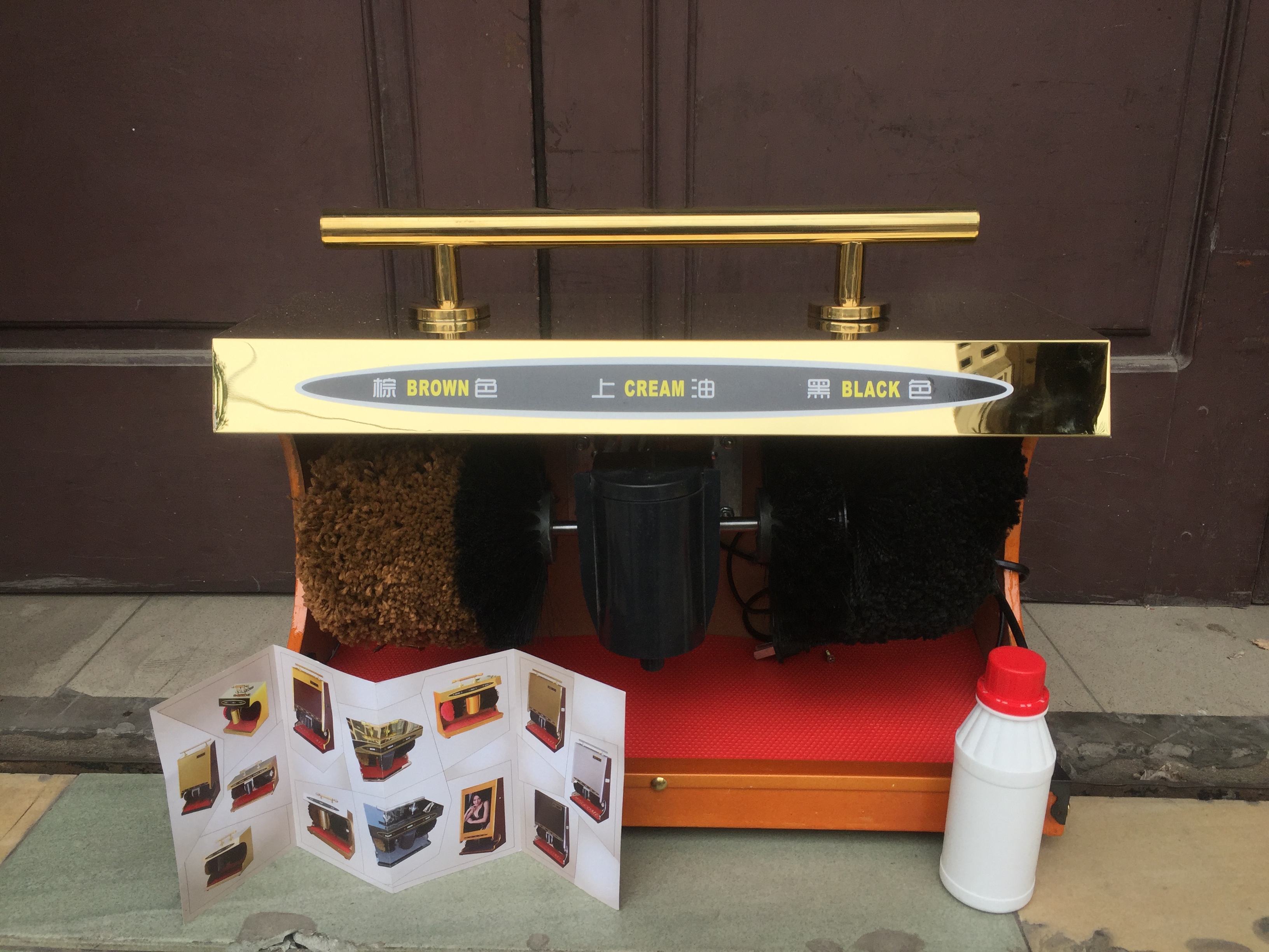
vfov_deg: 48.2
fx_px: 1063
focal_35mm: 29
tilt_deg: -18.5
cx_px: 634
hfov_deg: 61.7
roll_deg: -0.3
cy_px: 476
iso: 32
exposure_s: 1/638
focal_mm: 4.15
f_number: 2.2
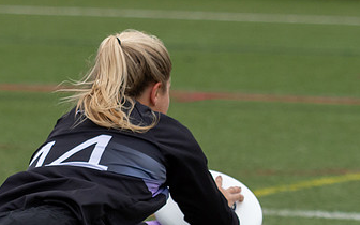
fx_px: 4896
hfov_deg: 4.2
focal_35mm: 499
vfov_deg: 2.6
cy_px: 115
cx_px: 57
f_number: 5.6
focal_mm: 165
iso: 640
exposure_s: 1/1000
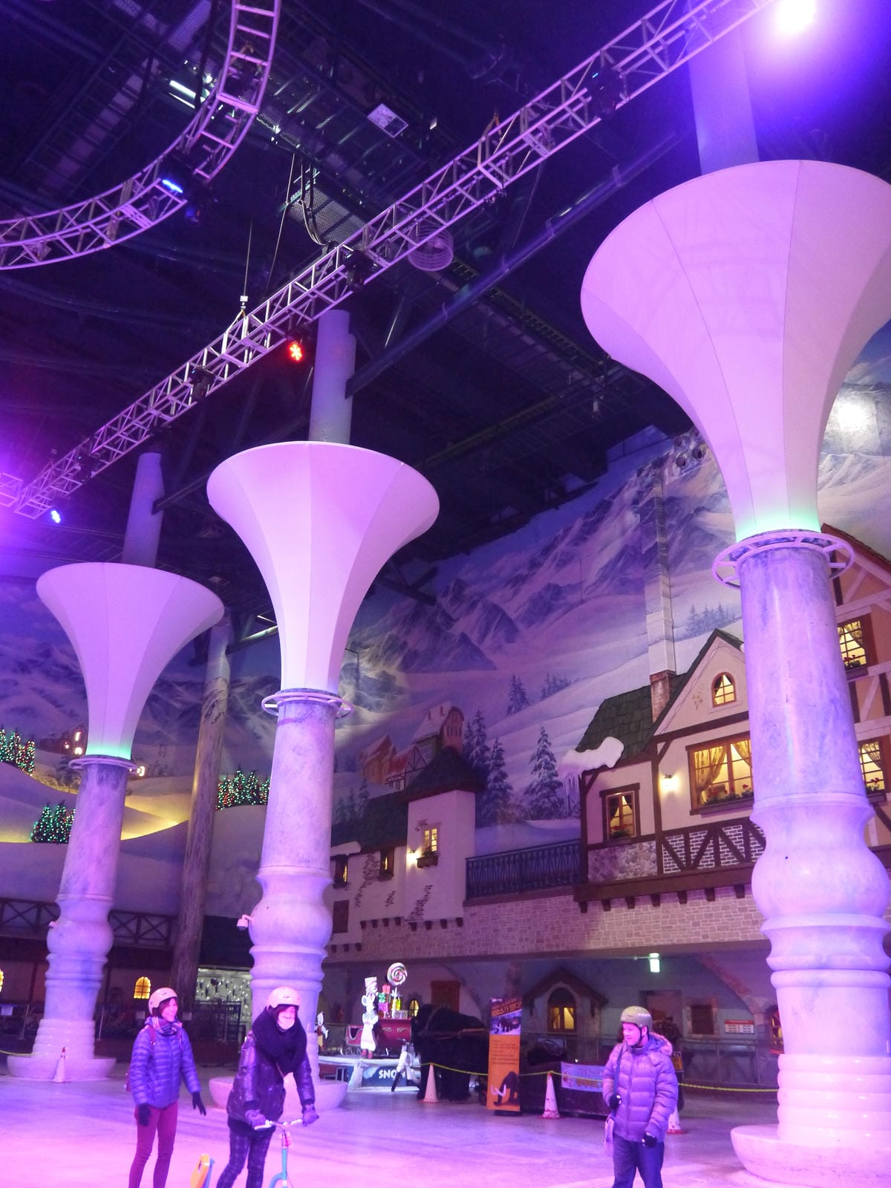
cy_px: 594
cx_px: 446
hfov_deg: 49.7
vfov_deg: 63.4
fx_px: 961
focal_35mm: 28
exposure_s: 1/60
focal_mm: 14
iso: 1600
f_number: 3.5
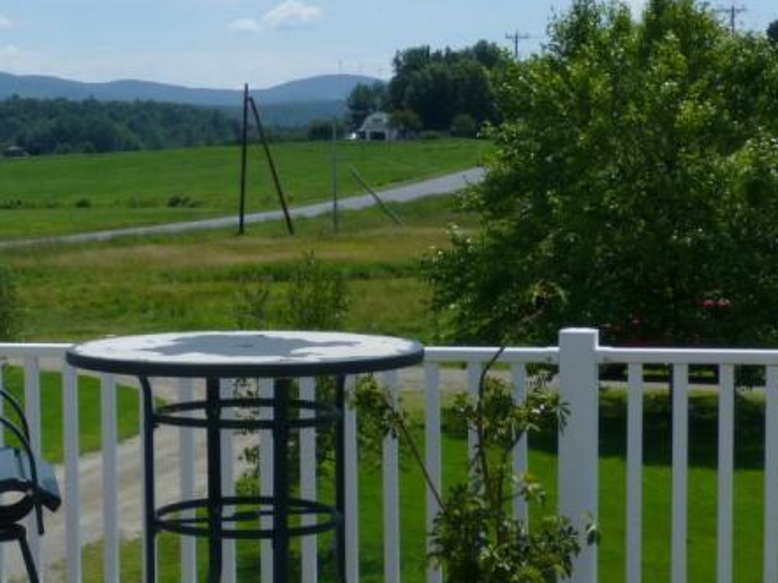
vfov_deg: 15.5
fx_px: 2134
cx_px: -30
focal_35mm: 95
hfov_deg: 19.9
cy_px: 222
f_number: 3.9
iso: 100
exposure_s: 1/1600
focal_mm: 7.4
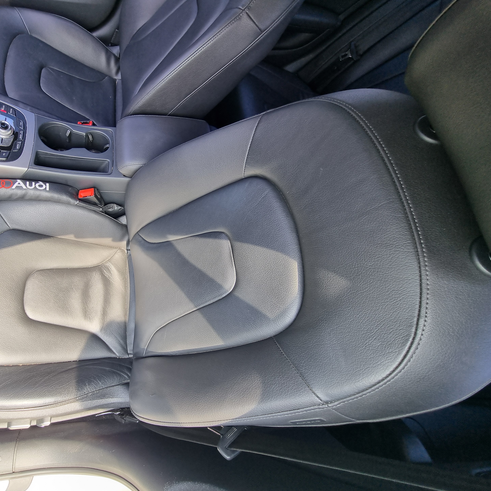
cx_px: 151
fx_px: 257
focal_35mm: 16
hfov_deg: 83.4
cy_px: 248
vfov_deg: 87.4
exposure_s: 1/134
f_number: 2.2
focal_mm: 2.2
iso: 50
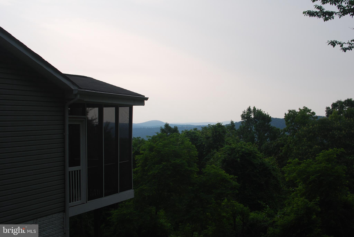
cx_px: 177
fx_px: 517
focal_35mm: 52
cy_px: 118
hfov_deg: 37.8
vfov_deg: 25.8
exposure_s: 1/160
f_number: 9
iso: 200
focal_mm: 35
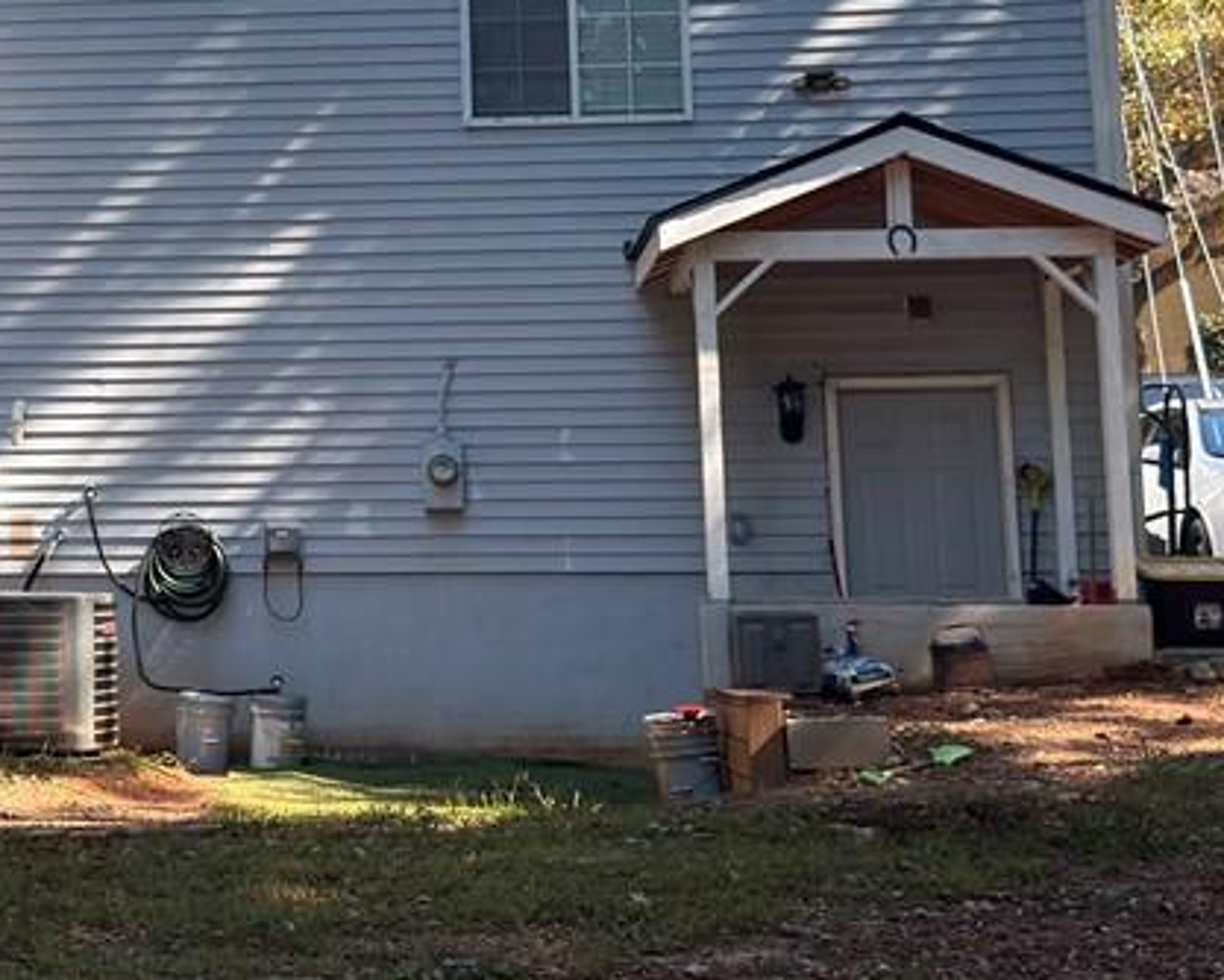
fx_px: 3298
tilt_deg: +8.9
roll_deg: +0.4
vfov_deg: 16.7
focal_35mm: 91
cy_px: 122
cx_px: -82
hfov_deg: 20.2
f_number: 1.78
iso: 100
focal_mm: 6.76
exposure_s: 1/833
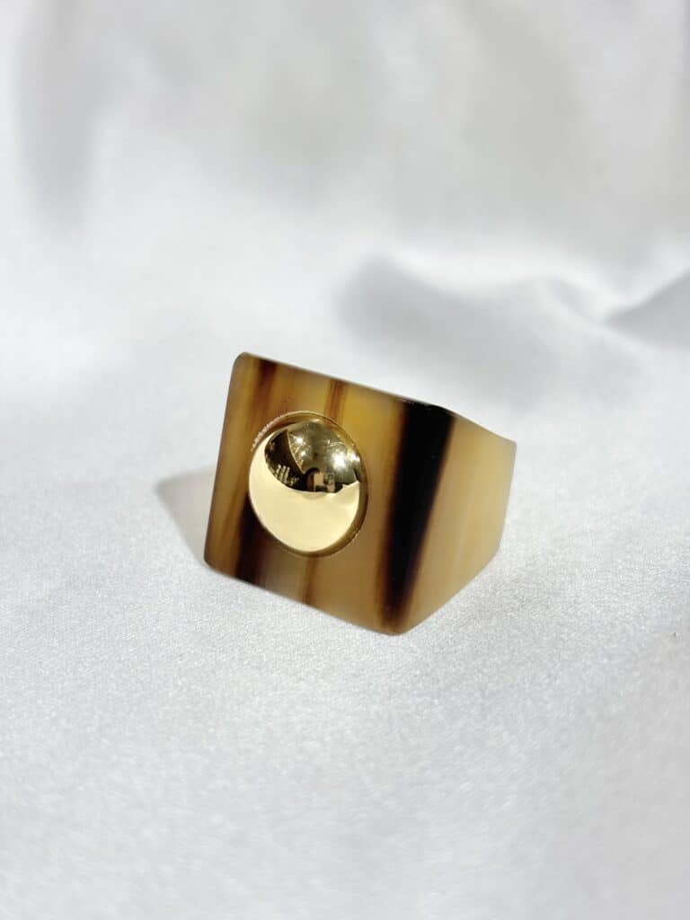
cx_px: 345
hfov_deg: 28.0
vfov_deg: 36.8
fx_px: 1382
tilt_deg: -20.4
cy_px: 460
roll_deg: +1.9
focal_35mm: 52
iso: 32
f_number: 1.6
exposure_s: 1/253
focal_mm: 5.96
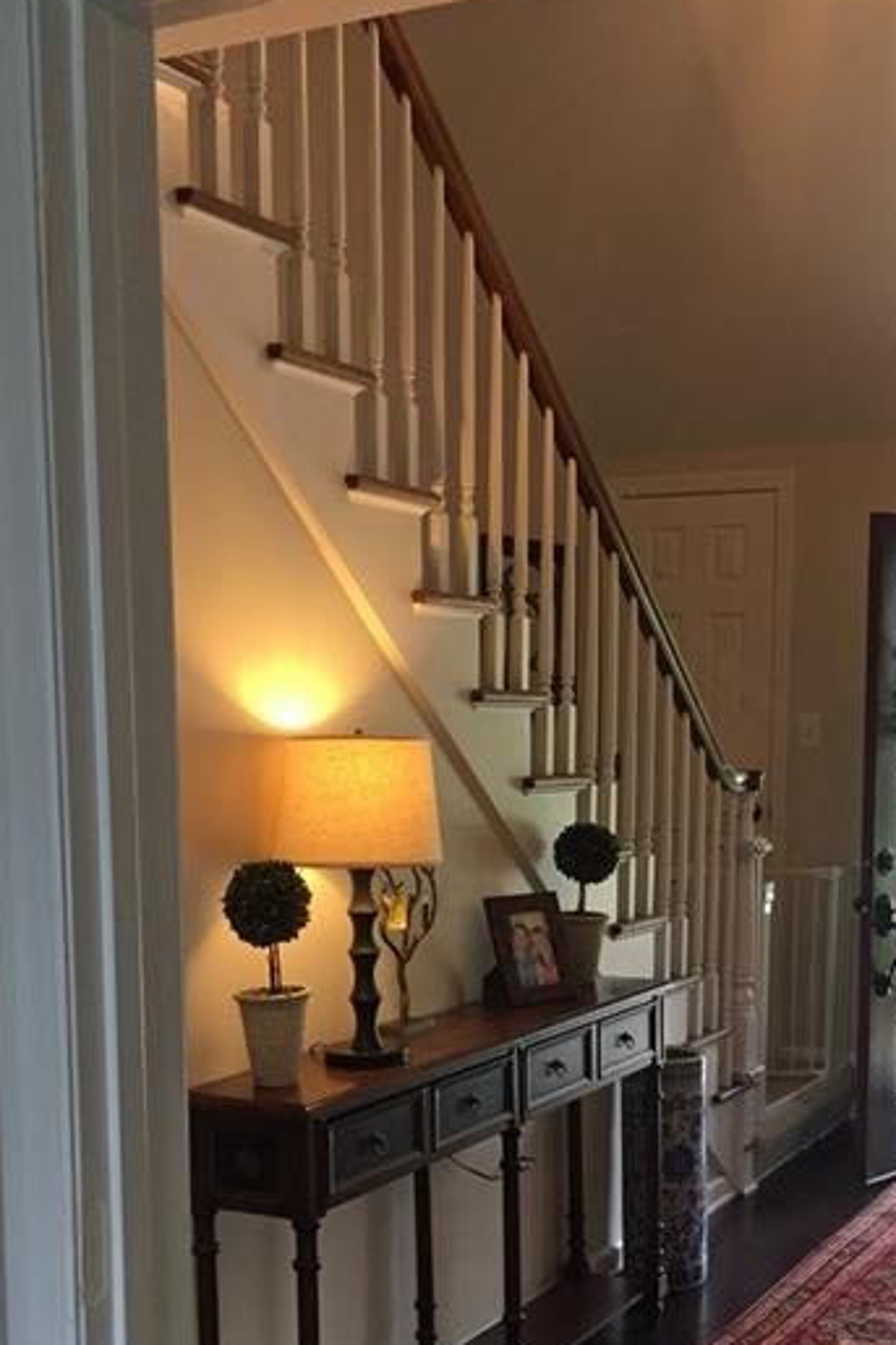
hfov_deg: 29.6
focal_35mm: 45
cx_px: 619
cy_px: 922
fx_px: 1681
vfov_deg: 42.9
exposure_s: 1/30
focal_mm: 4.15
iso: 40
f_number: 2.2
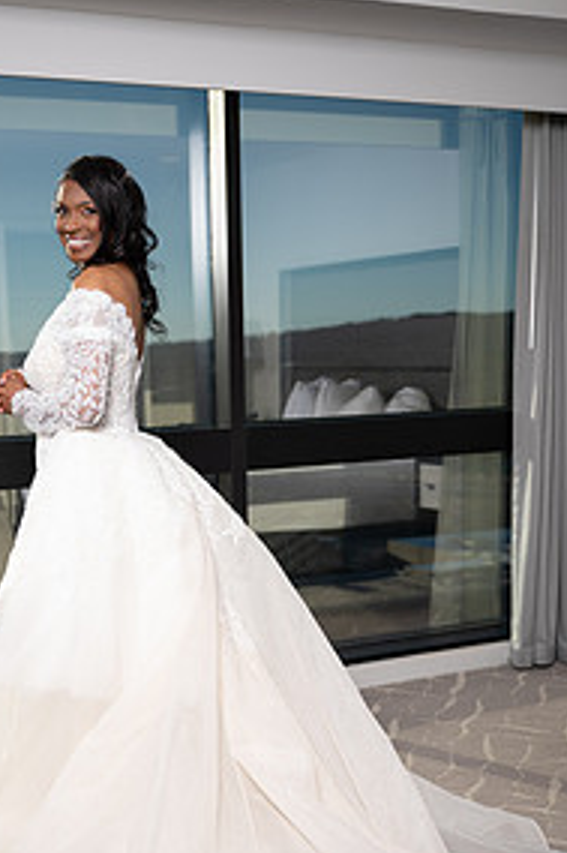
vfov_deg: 37.2
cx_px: 164
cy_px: 565
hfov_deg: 25.3
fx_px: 1254
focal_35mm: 53
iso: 64
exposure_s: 1/250
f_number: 2.8
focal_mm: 33.5
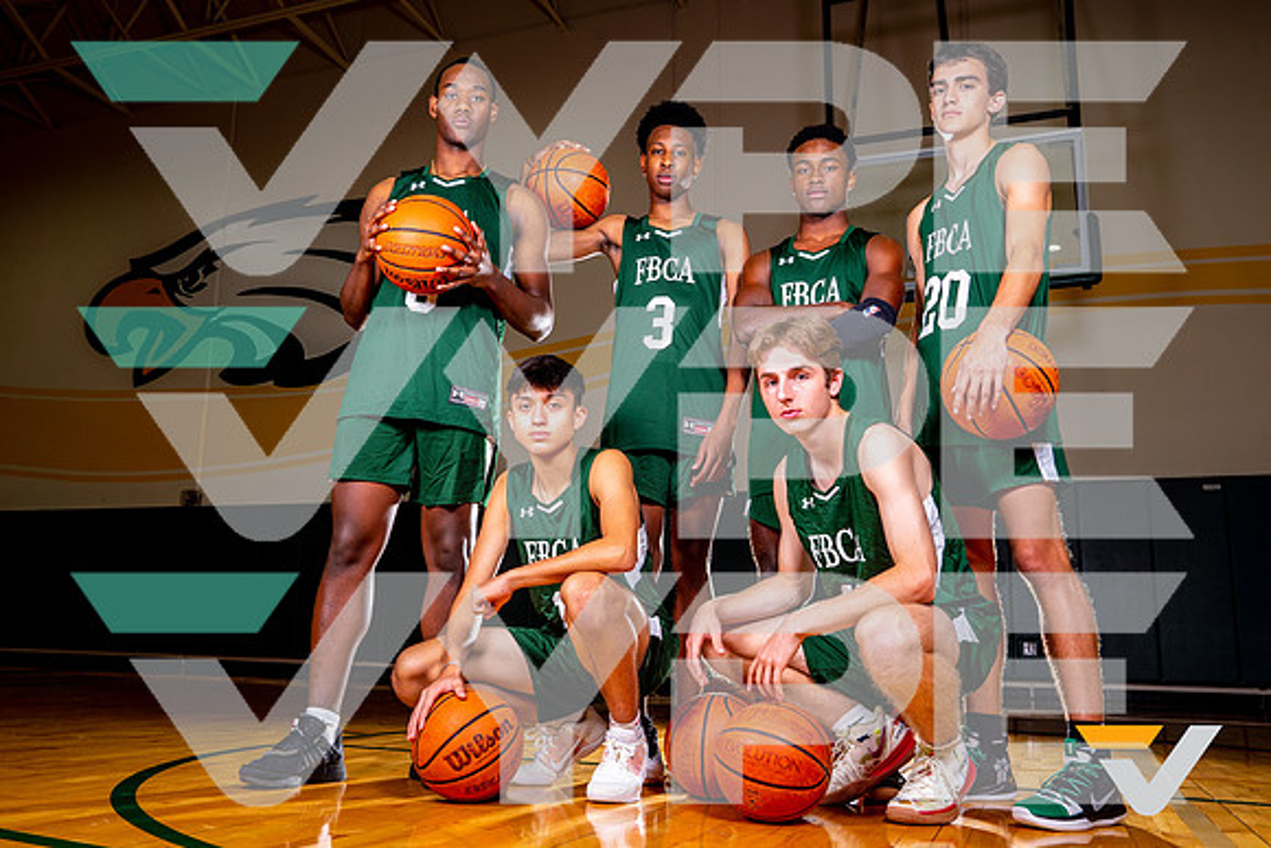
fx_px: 1086
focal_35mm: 31
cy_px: 425
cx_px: 620
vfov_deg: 42.7
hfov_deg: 60.7
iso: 100
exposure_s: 1/125
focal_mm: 29
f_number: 8
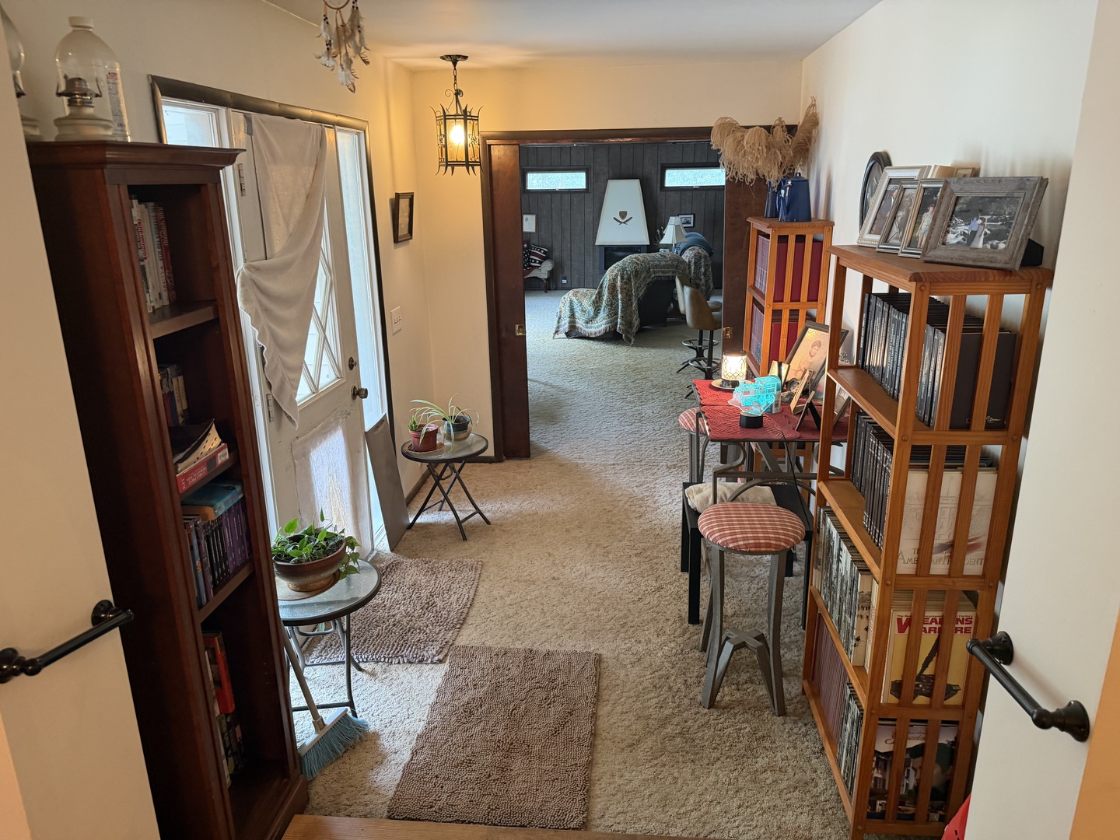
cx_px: 560
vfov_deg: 56.8
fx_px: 777
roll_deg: +1.3
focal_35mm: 24
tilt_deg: -14.5
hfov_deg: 71.6
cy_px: 420
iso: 320
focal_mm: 6.76
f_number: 1.78
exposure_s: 1/60
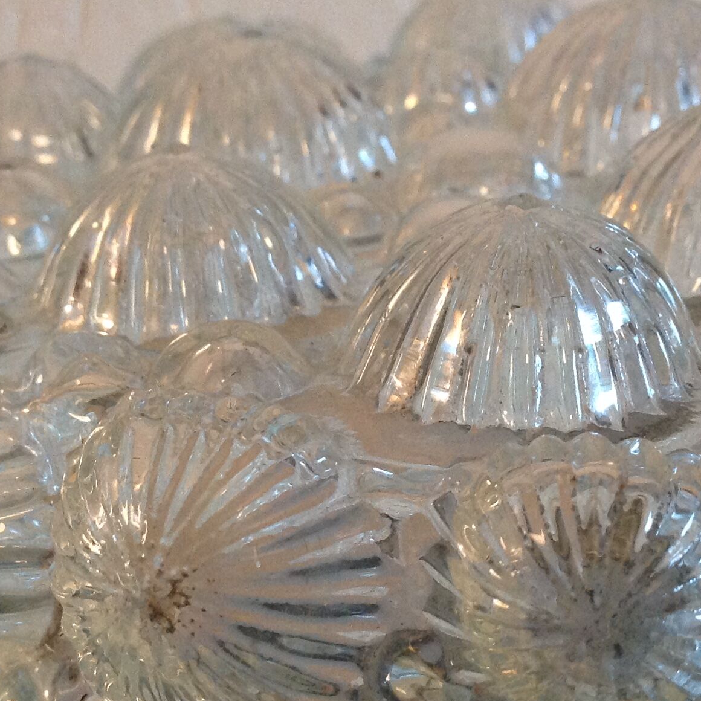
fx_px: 1581
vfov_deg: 25.0
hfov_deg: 25.0
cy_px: 409
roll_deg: +0.4
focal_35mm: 69
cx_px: 382
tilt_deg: -21.2
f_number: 2.4
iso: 250
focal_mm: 4.28
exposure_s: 1/17
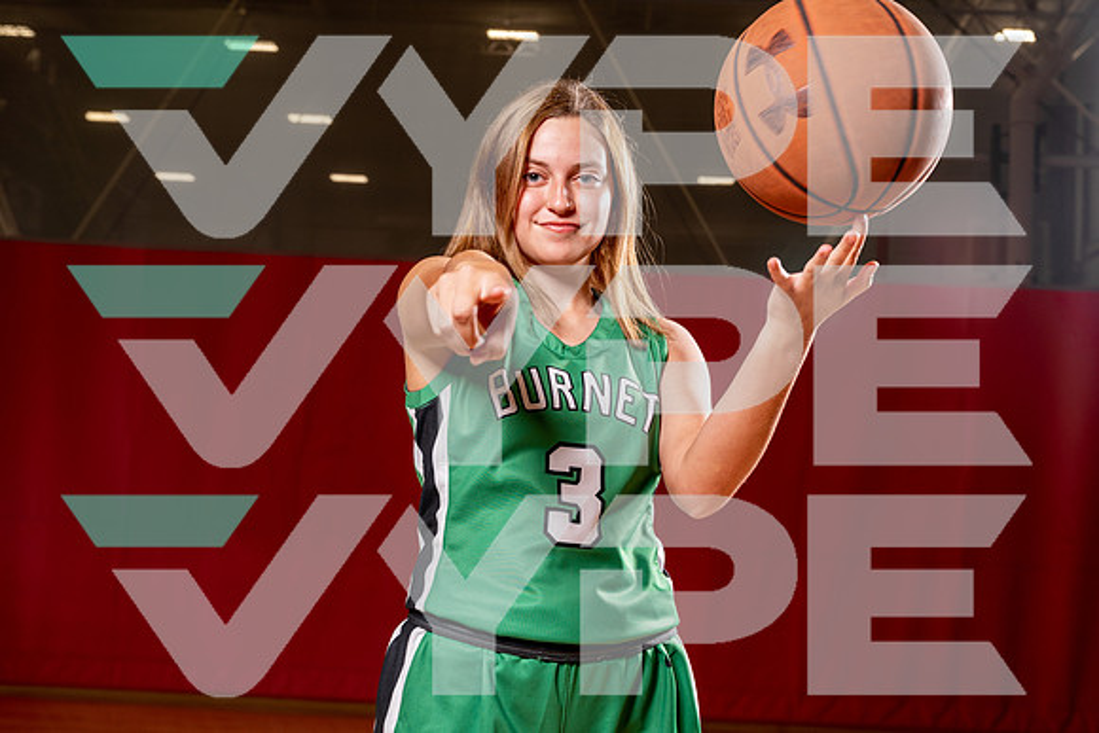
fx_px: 1435
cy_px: 366
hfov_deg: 41.9
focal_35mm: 47
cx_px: 550
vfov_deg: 28.7
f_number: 6.3
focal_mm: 47
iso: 100
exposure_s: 1/125
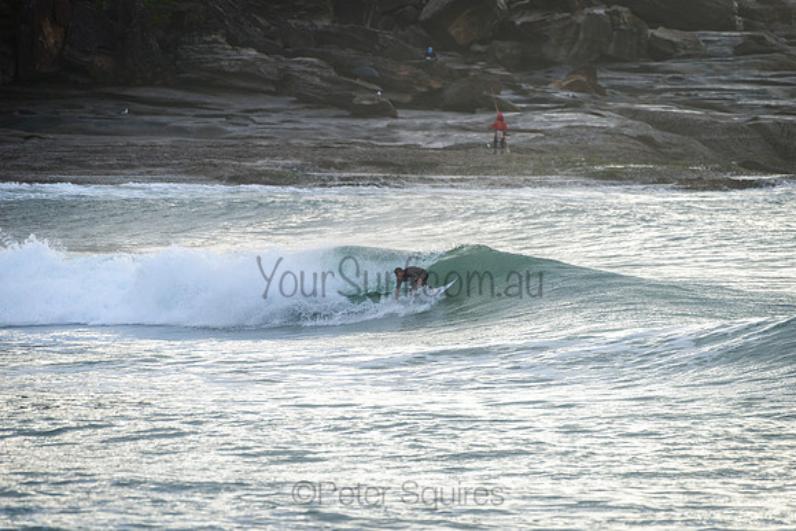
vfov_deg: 2.7
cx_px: 398
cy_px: 266
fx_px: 11120
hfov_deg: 4.1
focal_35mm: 503
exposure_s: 1/1000
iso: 280
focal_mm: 500
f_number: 5.6
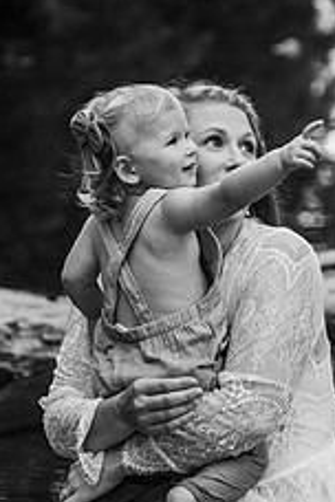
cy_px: 240
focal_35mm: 138
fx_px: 1926
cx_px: 218
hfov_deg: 9.9
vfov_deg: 14.9
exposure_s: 1/1600
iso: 500
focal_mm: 70
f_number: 3.2
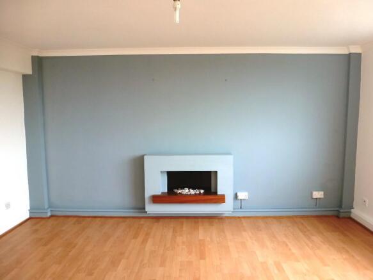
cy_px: 140
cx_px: 186
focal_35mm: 24
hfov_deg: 71.6
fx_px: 259
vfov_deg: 56.8
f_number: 3.3
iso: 160
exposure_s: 1/60
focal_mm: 4.3
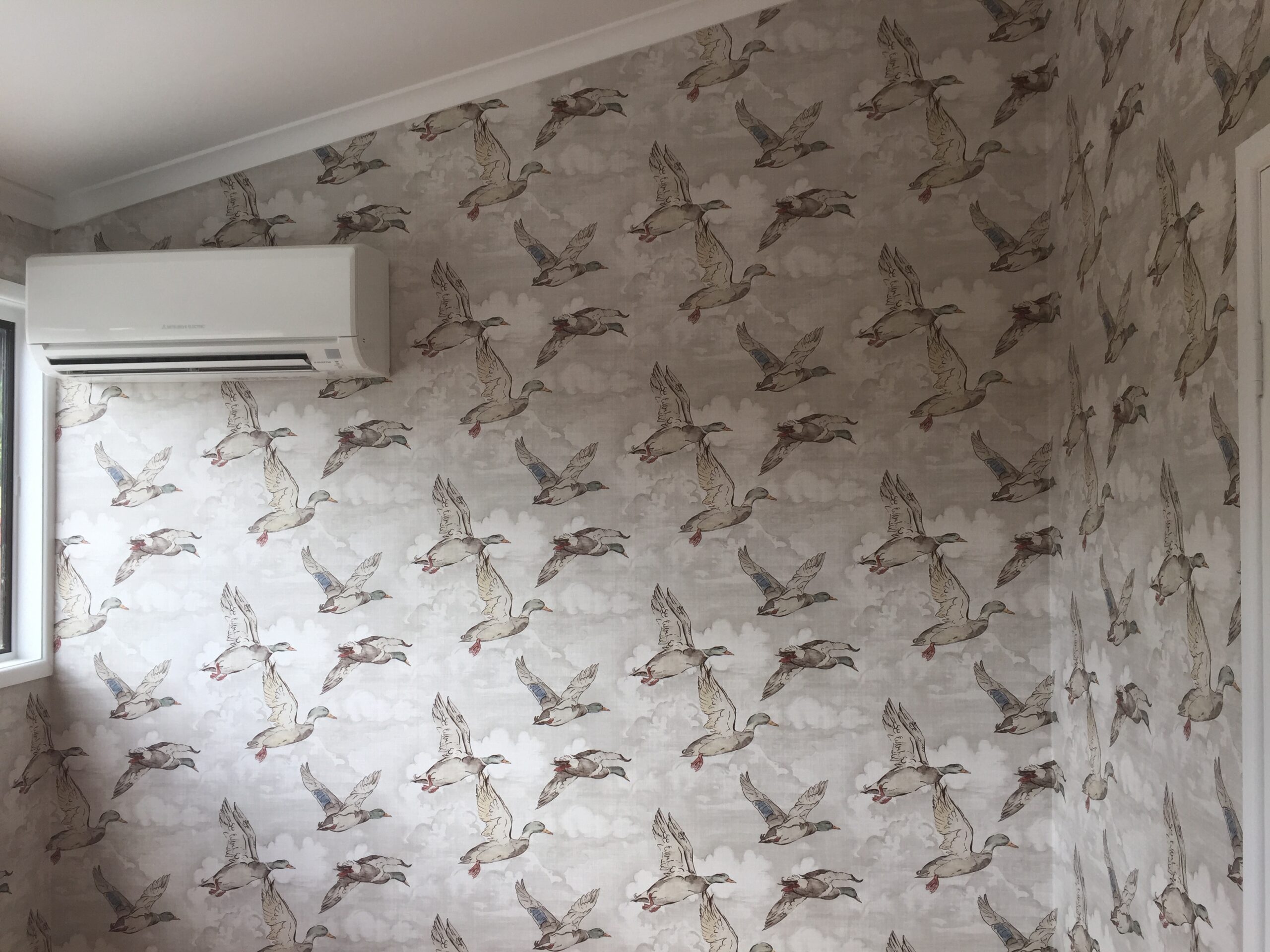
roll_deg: -0.6
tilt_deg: +1.3
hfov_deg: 61.7
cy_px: 476
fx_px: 1064
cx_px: 635
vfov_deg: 48.2
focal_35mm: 29
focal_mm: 4.15
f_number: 2.2
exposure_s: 1/120
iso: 32
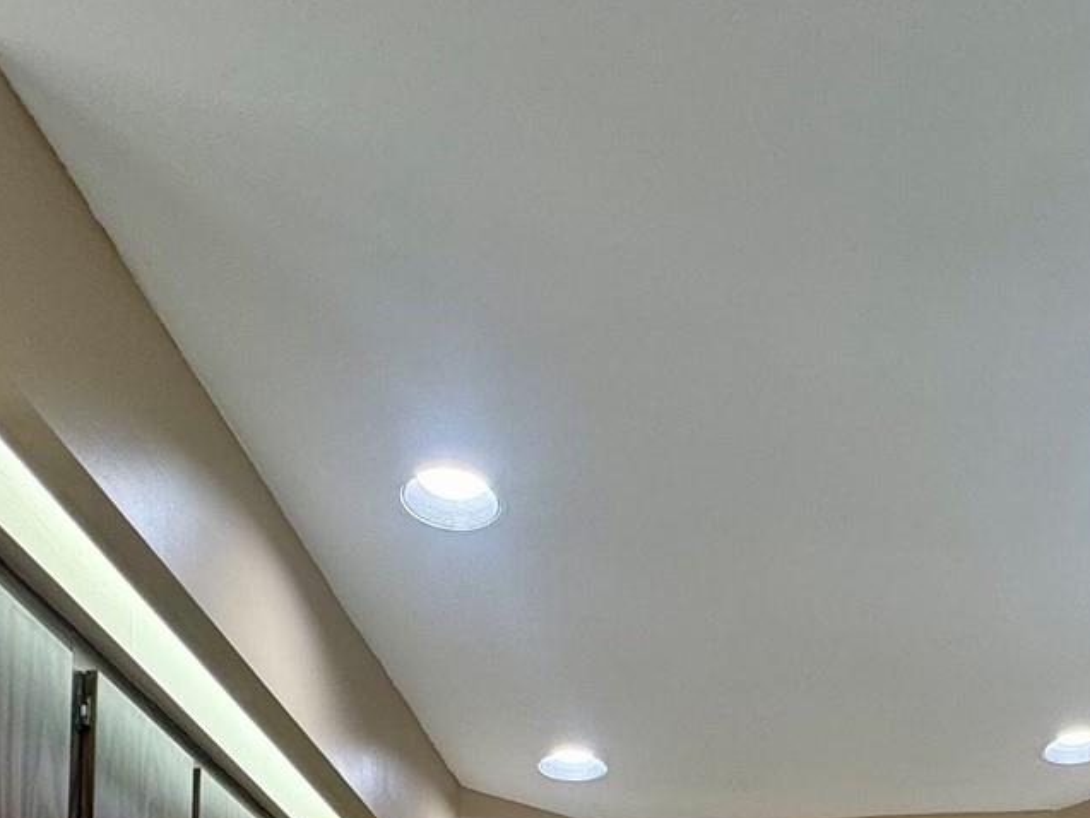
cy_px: 1227
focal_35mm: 45
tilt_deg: +5.1
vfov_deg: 24.8
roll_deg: +1.5
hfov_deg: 41.3
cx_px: 760
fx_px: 1417
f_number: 2.2
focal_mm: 2.22
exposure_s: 1/120
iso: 80
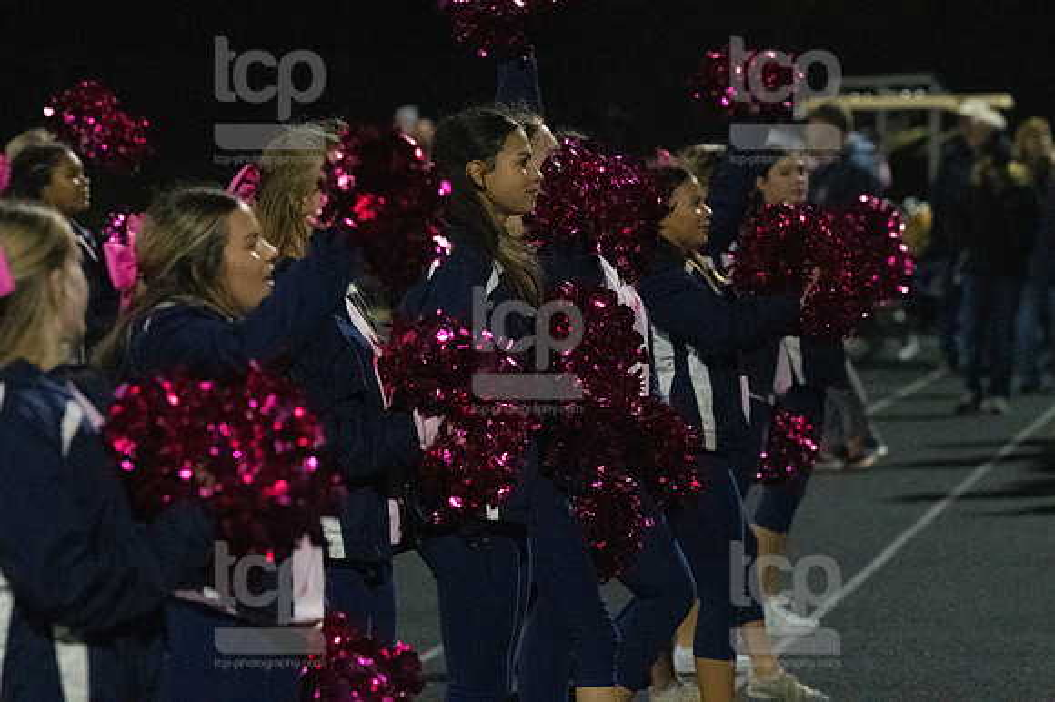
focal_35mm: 262
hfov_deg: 7.9
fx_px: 7673
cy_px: 351
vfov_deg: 5.2
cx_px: 528
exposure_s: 1/800
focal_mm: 175
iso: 8000
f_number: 5
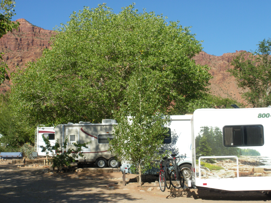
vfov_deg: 23.7
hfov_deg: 31.2
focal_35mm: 62
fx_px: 485
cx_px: 136
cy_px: 102
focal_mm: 11.1
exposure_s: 1/200
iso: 64
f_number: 7.1
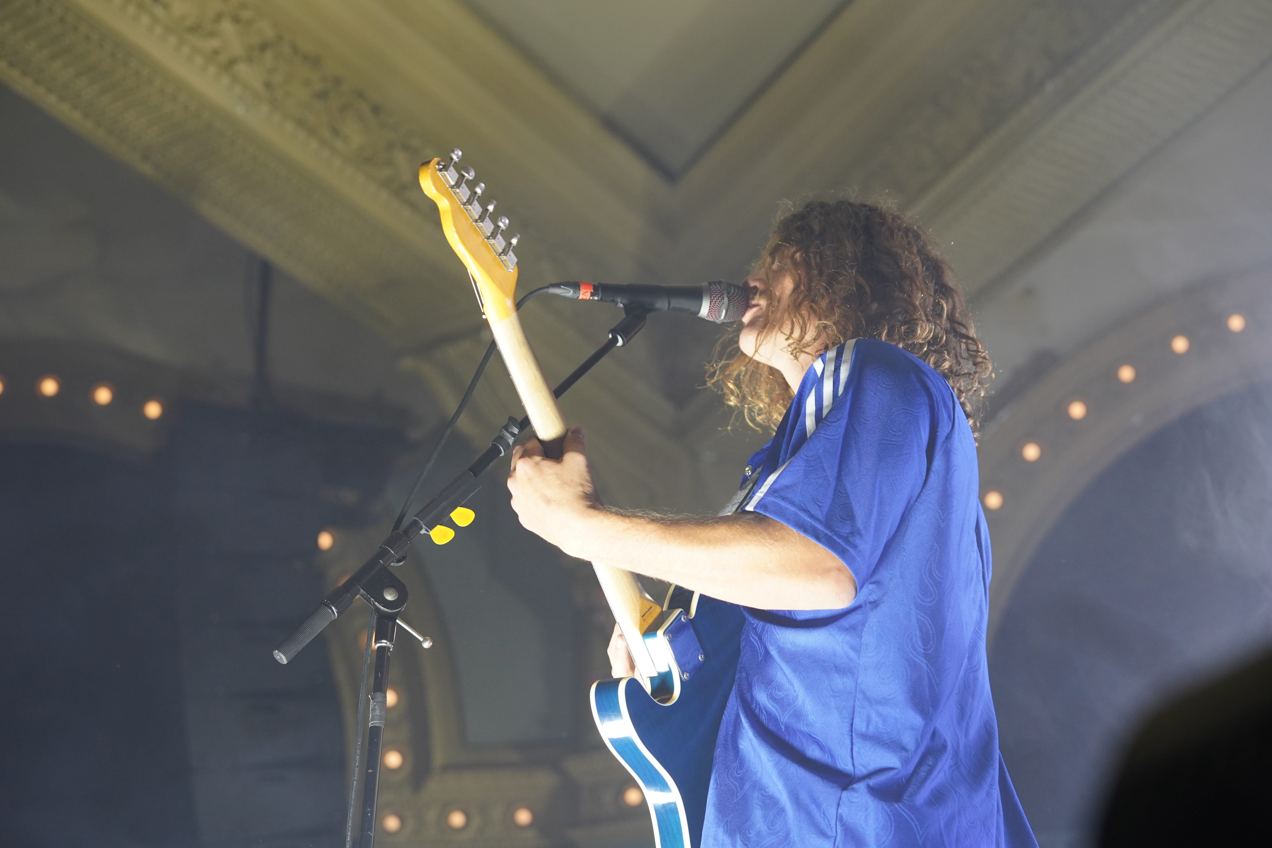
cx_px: 636
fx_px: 2473
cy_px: 424
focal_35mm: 70
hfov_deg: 28.8
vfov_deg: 19.5
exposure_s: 1/160
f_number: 4
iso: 1250
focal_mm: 70
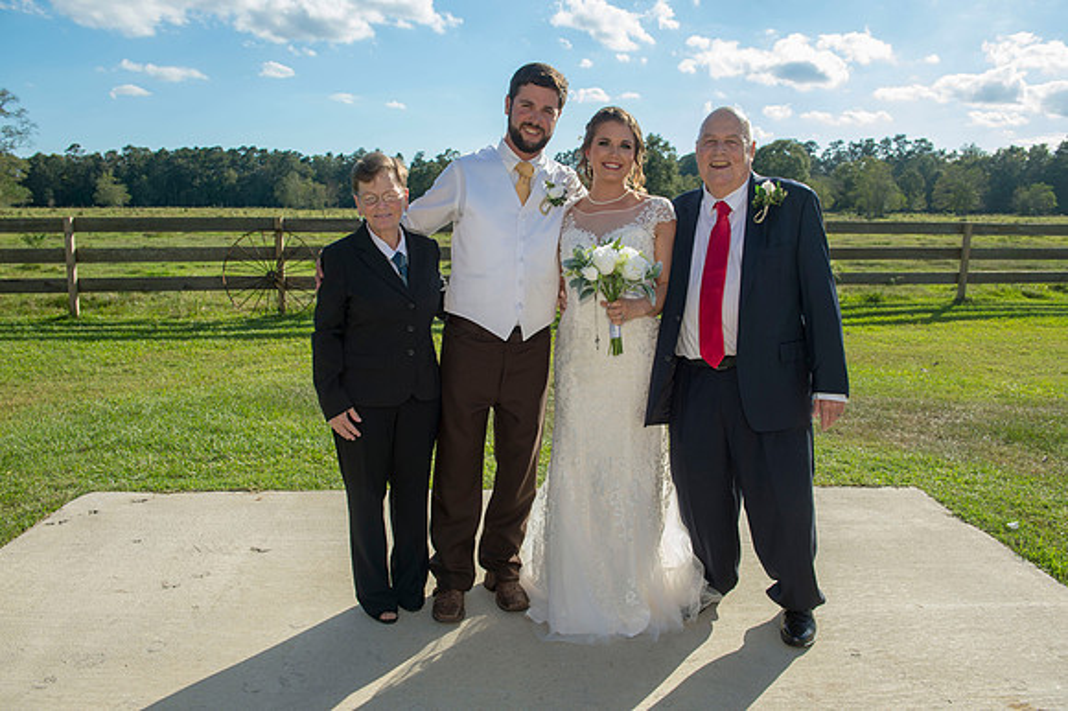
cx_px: 534
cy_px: 356
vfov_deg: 46.4
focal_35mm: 28
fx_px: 830
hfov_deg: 65.5
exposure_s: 1/500
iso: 200
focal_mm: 28
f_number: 6.3
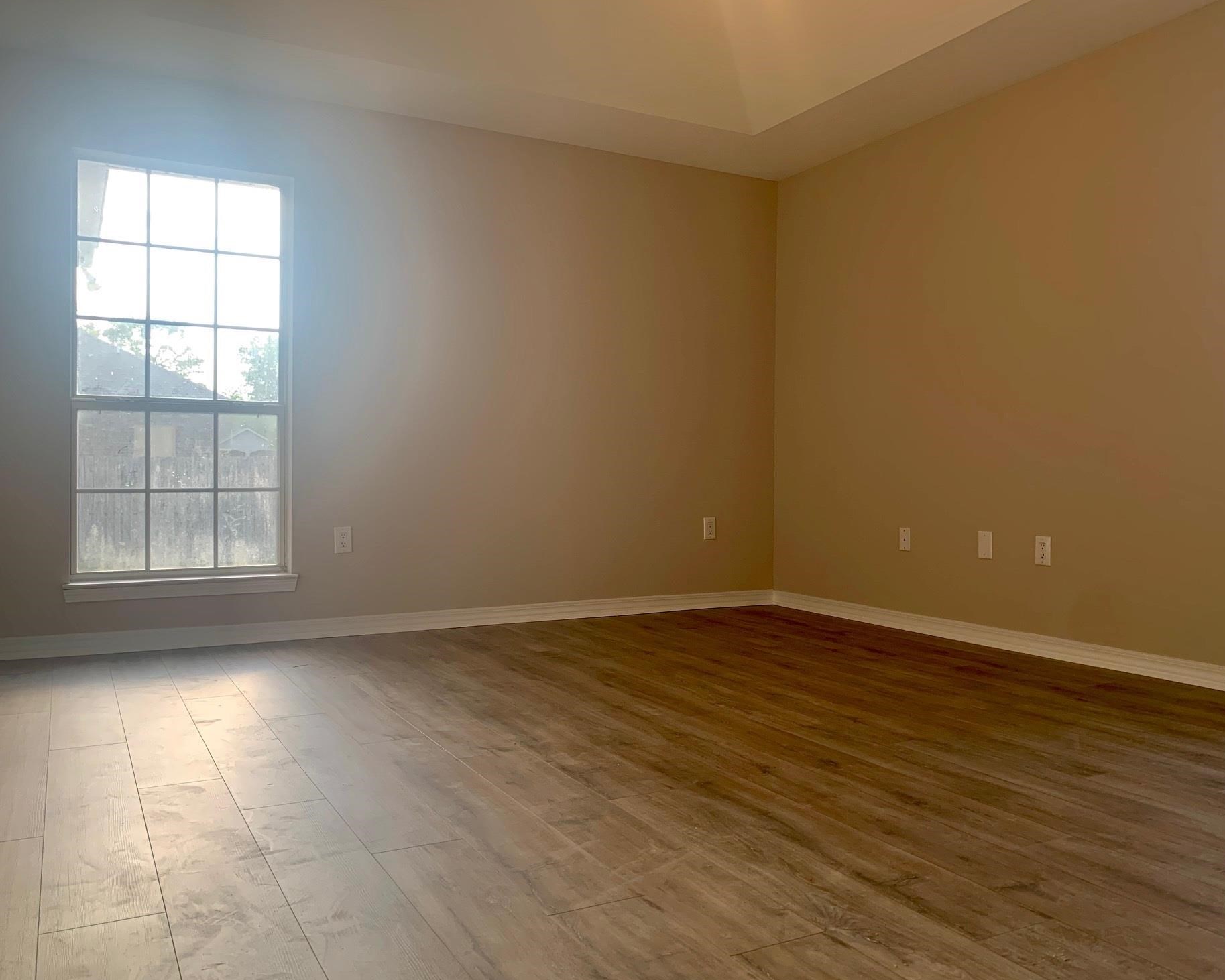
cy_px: 491
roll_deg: -0.4
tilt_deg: -1.0
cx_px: 644
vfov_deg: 51.5
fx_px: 1015
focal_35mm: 28
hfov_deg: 62.2
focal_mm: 4.25
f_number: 1.8
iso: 32
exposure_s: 1/121
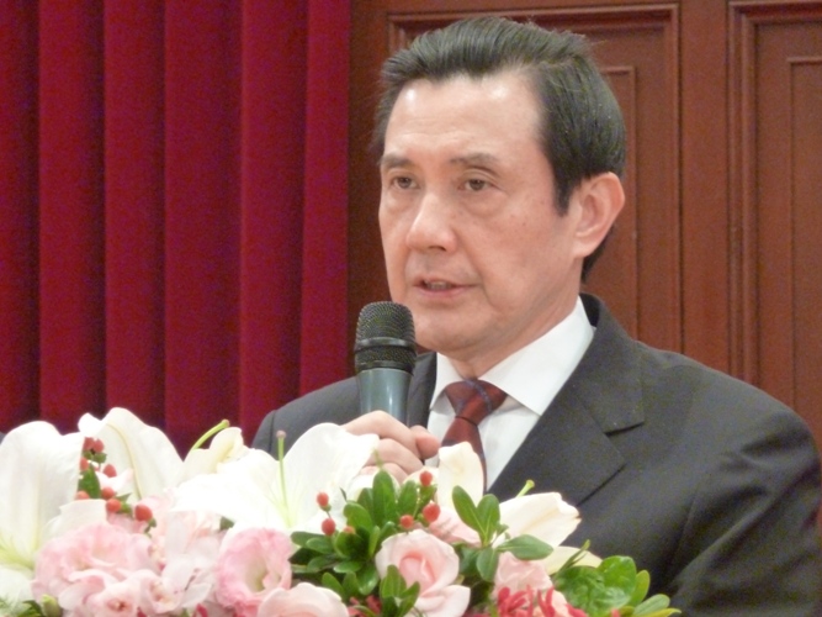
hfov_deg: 5.0
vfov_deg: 3.7
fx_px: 9473
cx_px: 411
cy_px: 308
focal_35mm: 399
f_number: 4.9
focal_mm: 49.2
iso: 800
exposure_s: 1/25
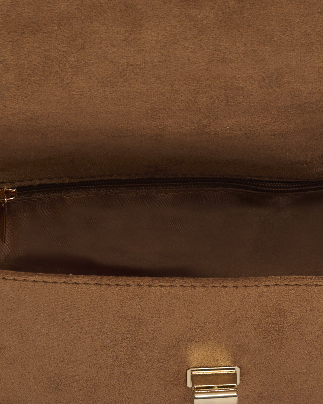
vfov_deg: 8.5
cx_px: 161
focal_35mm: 226
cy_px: 241
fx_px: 2701
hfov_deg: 6.8
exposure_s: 1/160
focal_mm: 200
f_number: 8
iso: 125
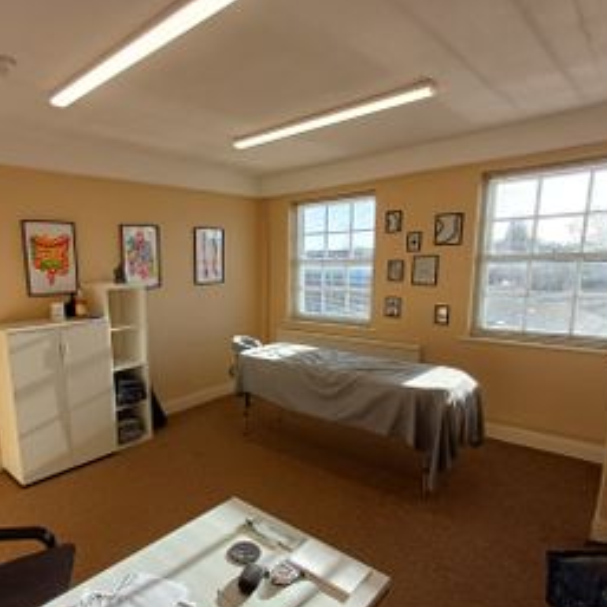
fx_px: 436
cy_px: 350
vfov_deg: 69.2
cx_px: 205
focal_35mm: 22
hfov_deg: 67.8
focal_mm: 1.64
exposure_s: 1/282
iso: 40
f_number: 2.2
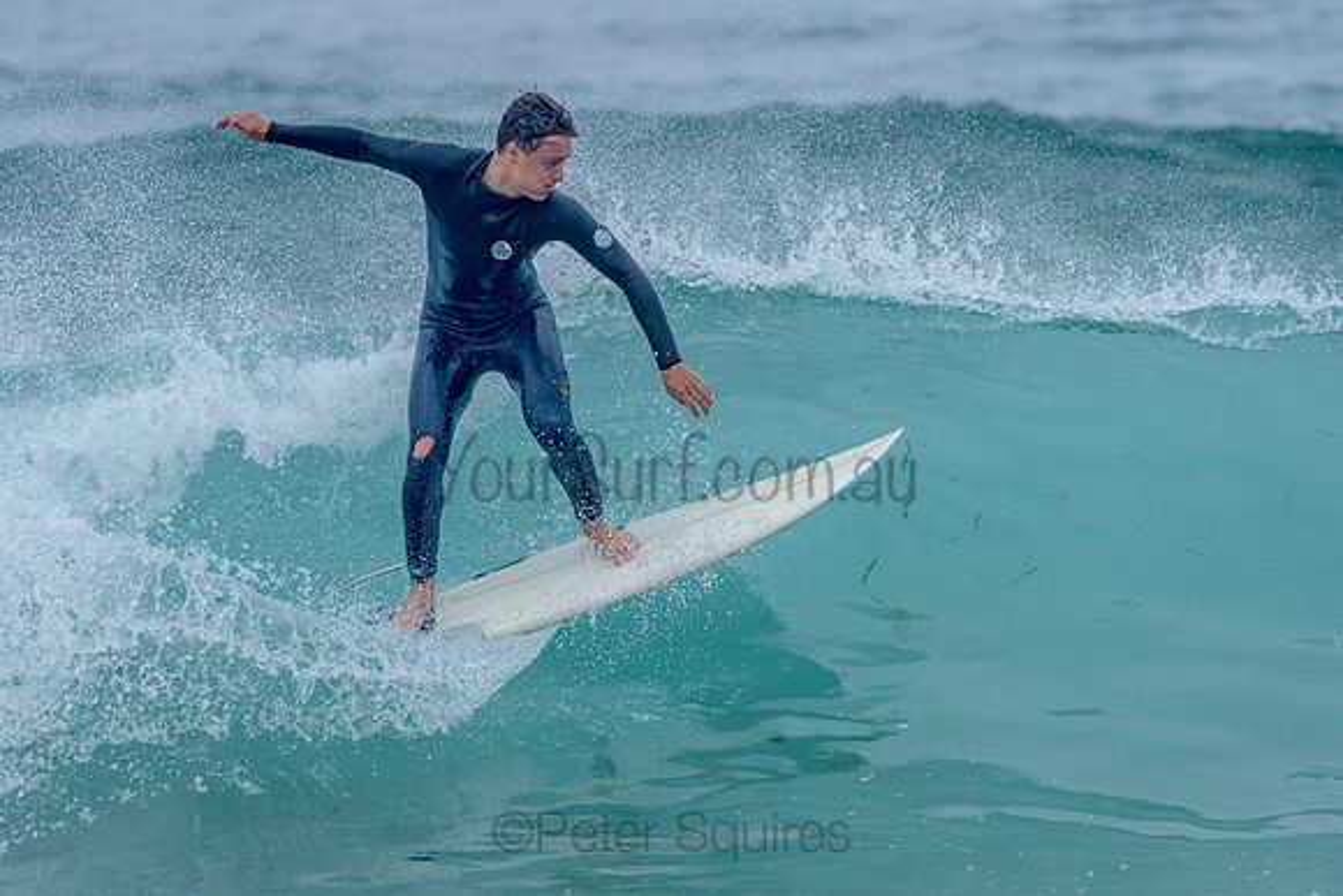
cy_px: 447
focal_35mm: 628
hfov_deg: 3.3
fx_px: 23423
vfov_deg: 2.2
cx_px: 604
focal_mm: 500
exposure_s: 1/2000
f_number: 5.6
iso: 800
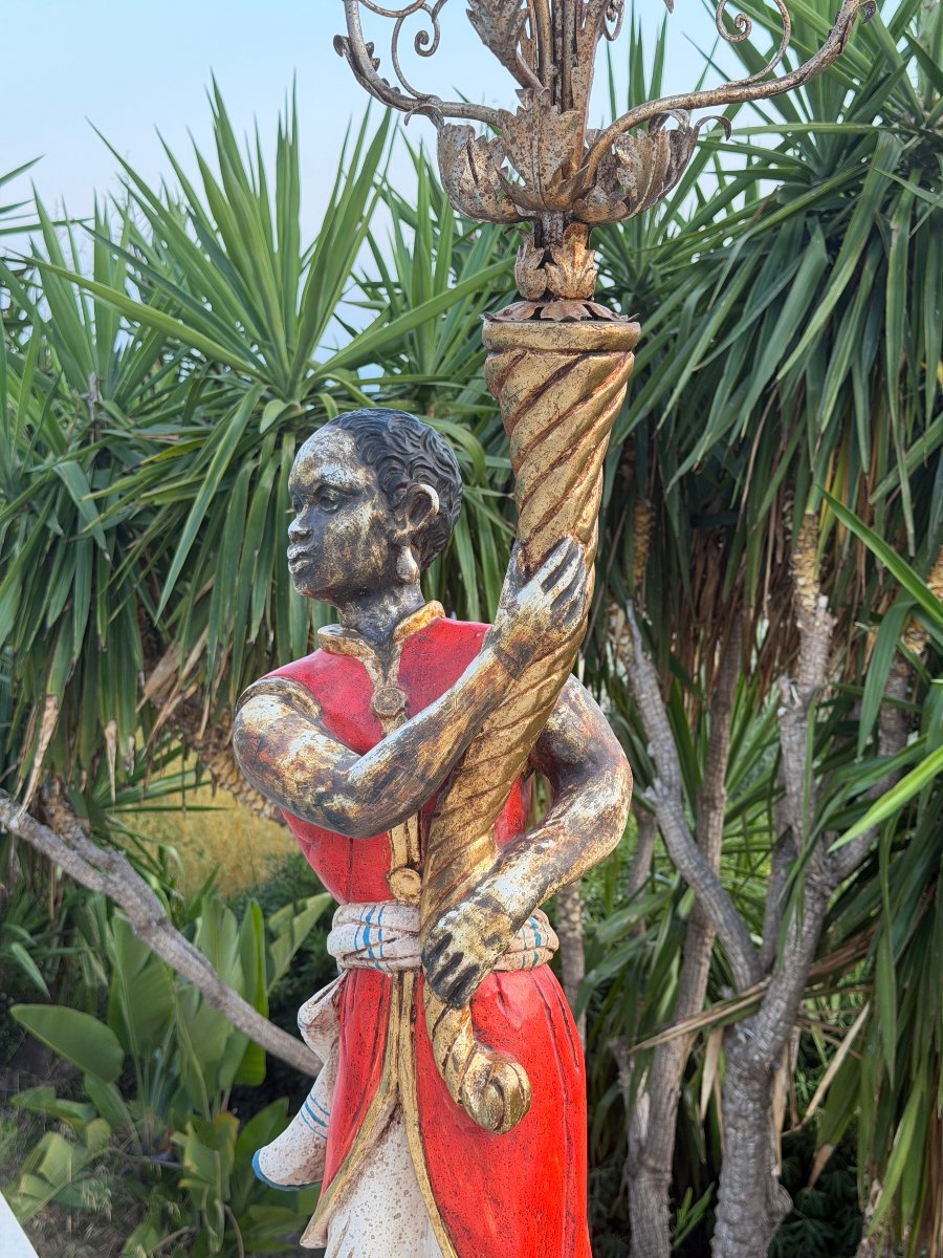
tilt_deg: -9.3
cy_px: 629
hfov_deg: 30.3
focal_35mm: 48
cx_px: 472
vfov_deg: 39.7
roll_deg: -0.1
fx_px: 1743
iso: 64
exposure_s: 1/179
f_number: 1.78
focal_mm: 6.76
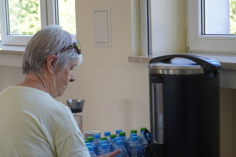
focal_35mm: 80
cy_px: 97
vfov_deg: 17.0
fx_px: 523
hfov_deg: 25.2
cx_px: 66
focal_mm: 31
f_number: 4
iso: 500
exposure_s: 1/160
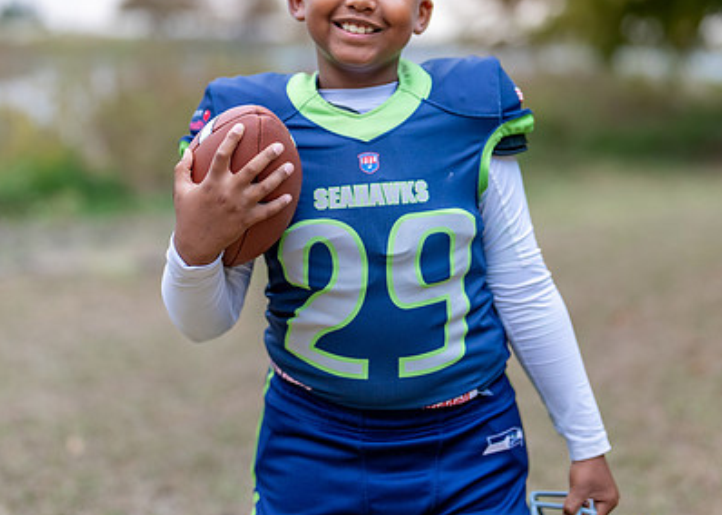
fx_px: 1804
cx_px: 371
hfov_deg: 22.6
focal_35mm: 88
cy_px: 149
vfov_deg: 16.2
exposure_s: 1/500
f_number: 1.2
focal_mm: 50
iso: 200
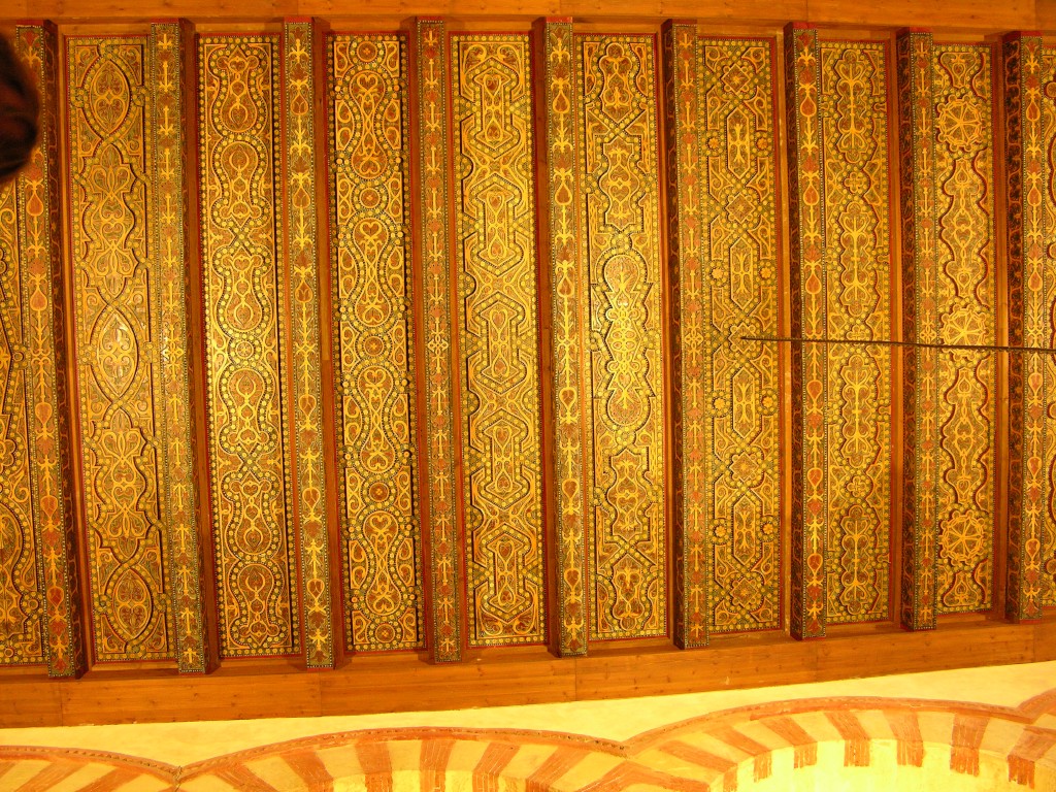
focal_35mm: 35
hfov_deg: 52.6
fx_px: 1068
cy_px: 396
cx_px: 528
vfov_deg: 40.7
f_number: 2.8
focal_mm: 8.9
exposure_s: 1/1.4
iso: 200
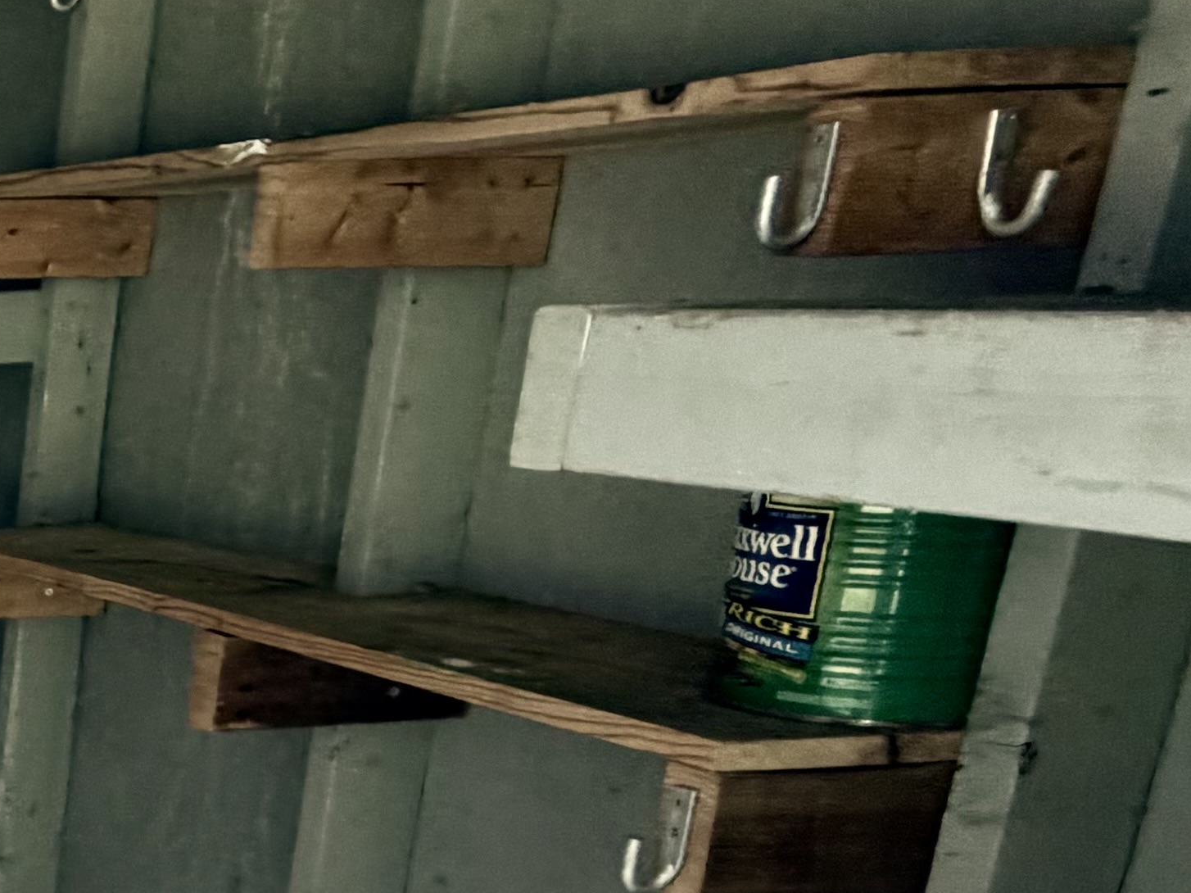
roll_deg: +3.1
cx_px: -910
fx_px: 1892
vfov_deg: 25.5
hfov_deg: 22.3
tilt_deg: -20.8
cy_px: 845
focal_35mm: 55
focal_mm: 2.22
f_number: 2.2
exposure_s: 1/121
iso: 320
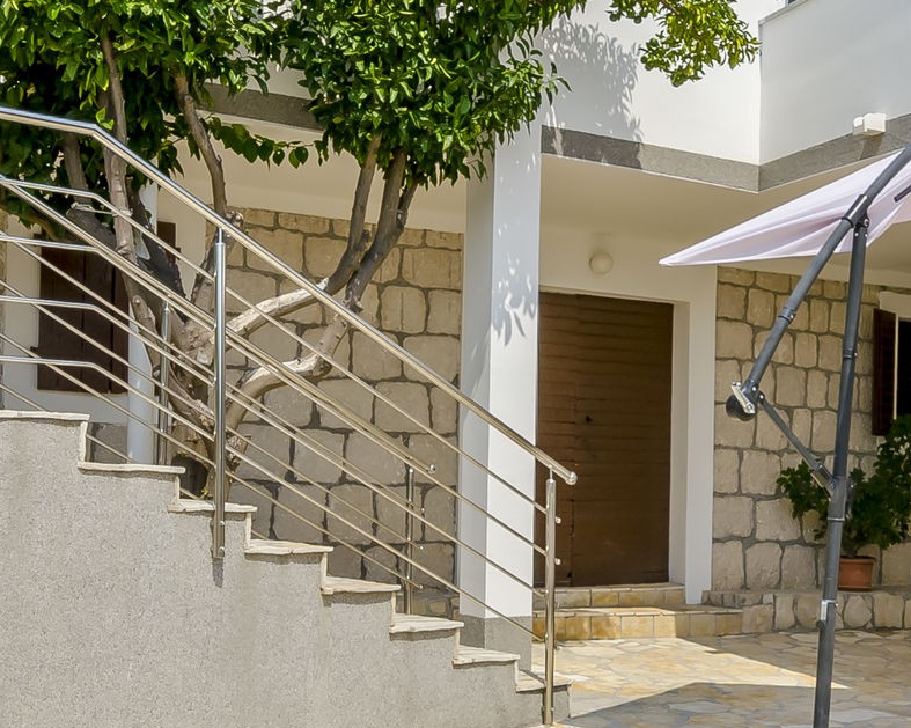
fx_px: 1348
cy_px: 445
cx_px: 705
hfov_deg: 36.3
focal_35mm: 50
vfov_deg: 30.1
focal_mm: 10
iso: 100
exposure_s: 1/320
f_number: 10
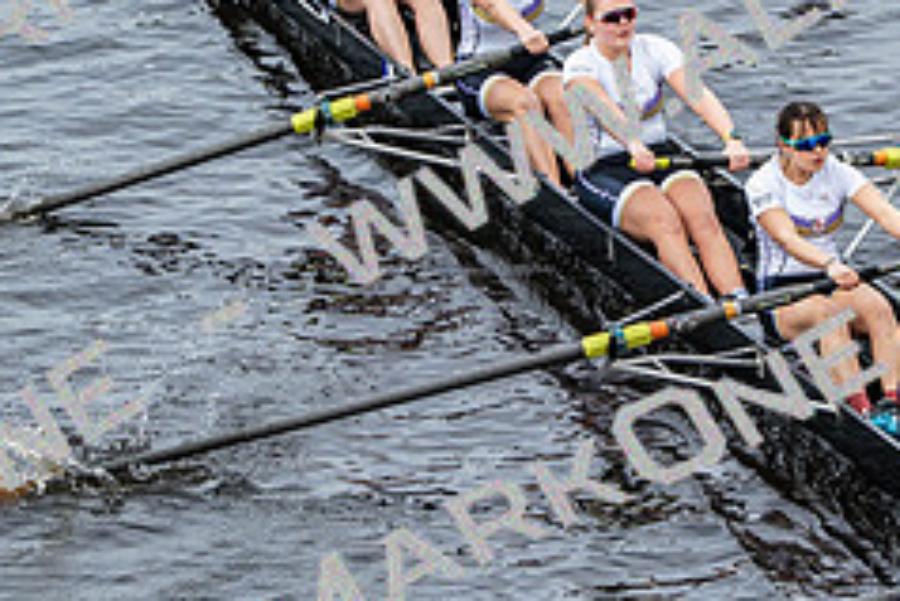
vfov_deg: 2.8
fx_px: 12207
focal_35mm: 488
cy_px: 297
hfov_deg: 4.2
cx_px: 775
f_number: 2.8
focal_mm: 200
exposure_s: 1/2000
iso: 250
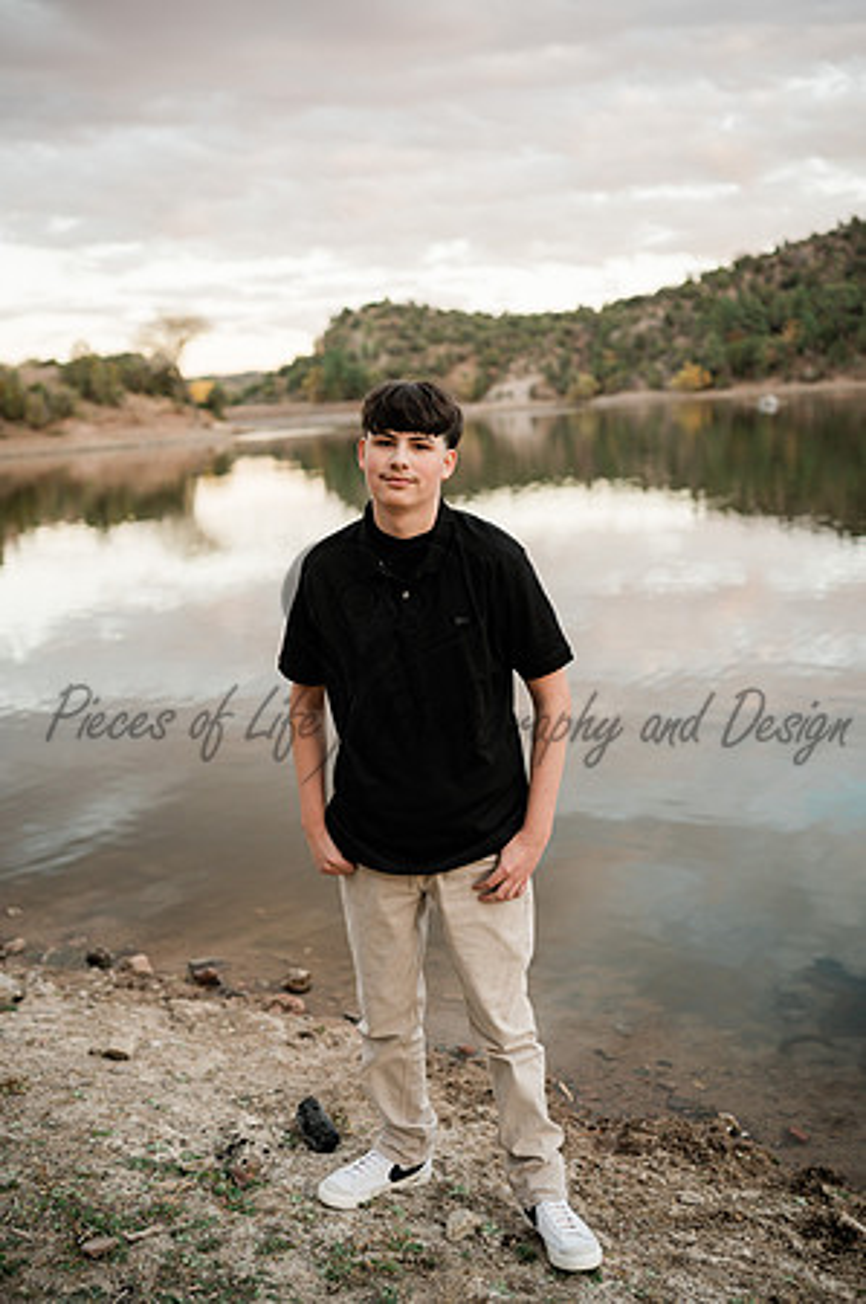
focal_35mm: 35
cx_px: 433
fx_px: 1266
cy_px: 652
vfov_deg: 54.5
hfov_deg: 37.8
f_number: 2.2
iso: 250
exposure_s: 1/250
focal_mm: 35
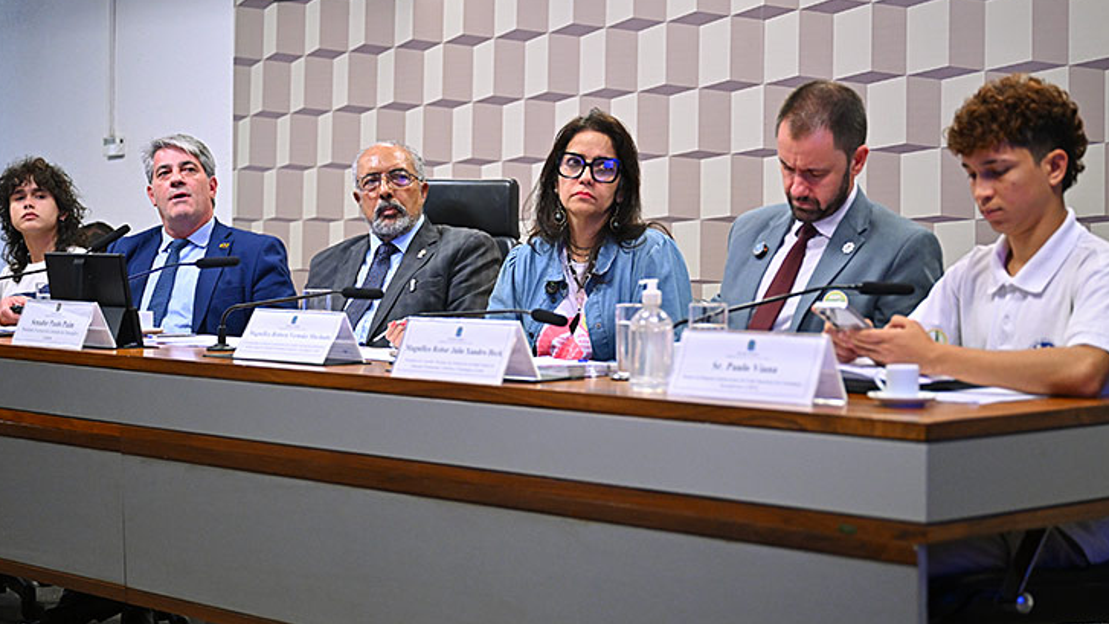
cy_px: 304
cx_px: 561
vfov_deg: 16.5
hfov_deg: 29.0
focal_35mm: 73
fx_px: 2147
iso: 2000
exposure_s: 1/250
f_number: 2.8
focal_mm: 59
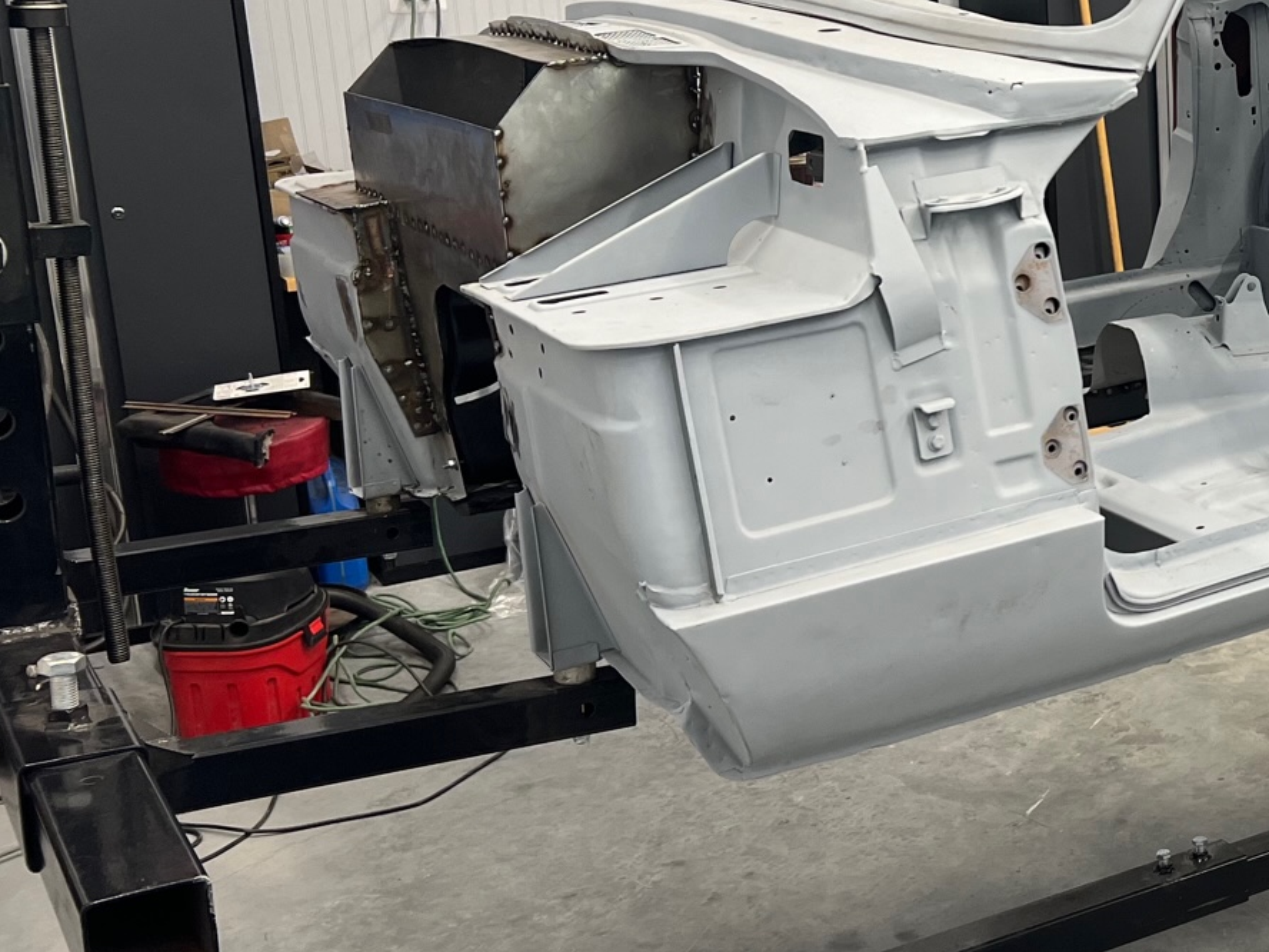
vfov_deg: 24.8
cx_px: 1348
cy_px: 369
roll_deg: +1.2
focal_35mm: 59
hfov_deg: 29.8
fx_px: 2163
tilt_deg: -13.9
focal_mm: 5.7
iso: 64
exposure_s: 1/60
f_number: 1.5
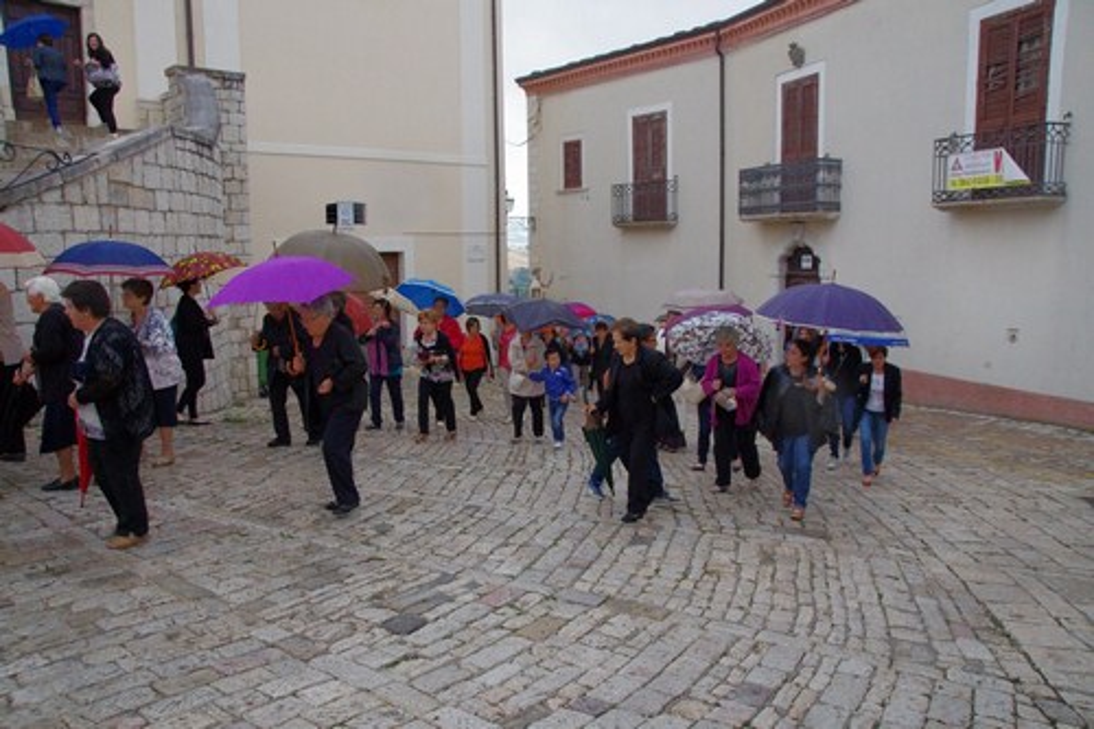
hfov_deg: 67.4
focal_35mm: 27
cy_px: 364
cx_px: 547
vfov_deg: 47.9
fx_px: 820
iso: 2500
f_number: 6.3
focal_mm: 18
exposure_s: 1/160
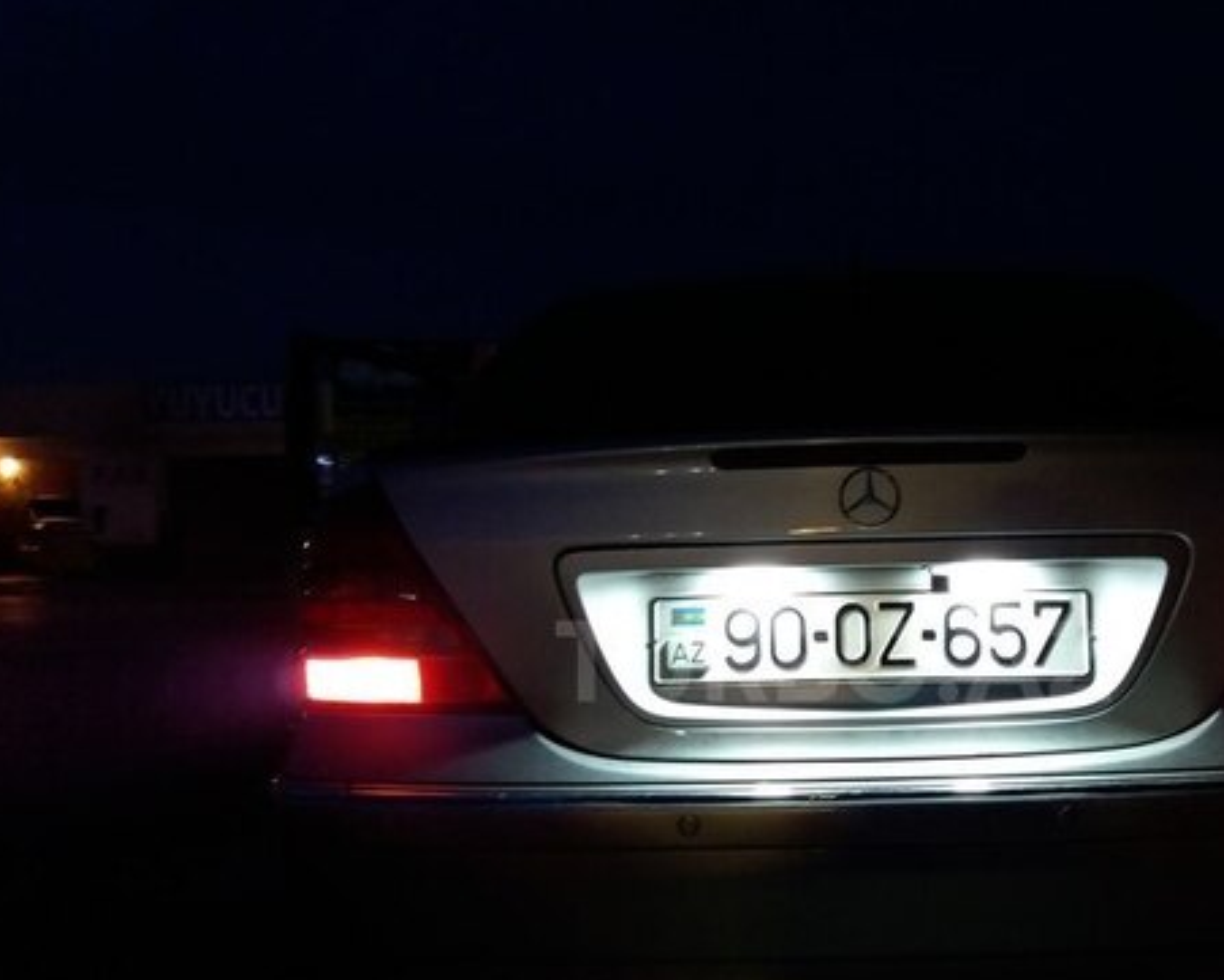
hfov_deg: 45.0
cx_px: 833
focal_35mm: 40
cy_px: 661
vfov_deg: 36.9
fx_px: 1449
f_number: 1.9
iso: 200
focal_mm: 3.7
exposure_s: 1/17
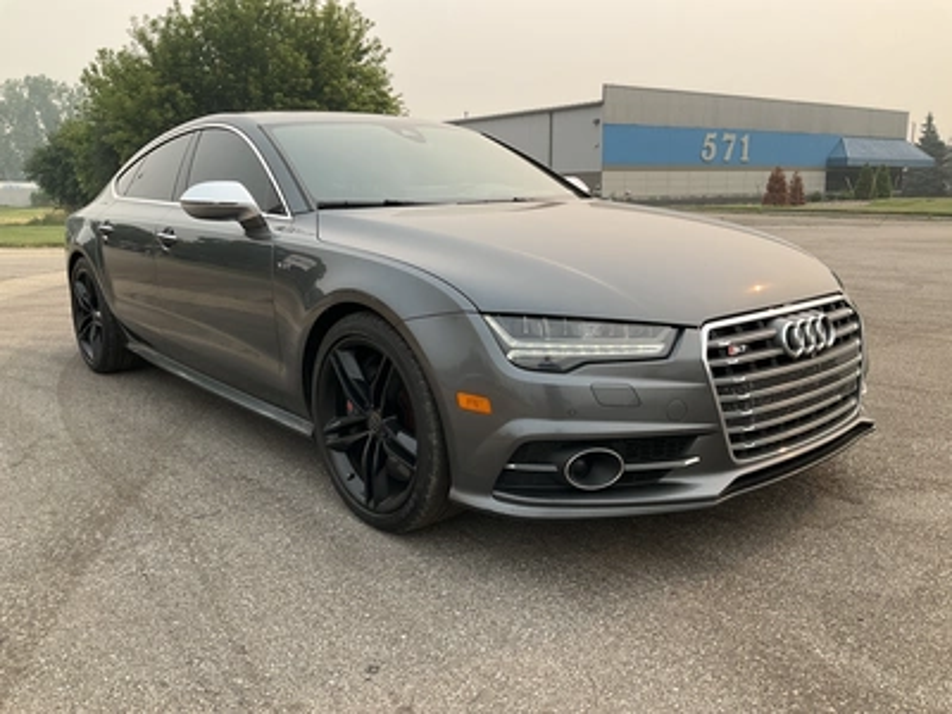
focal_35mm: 29
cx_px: 476
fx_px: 798
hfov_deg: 61.7
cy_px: 357
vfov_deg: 48.2
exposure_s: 1/781
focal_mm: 3
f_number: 1.8
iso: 25
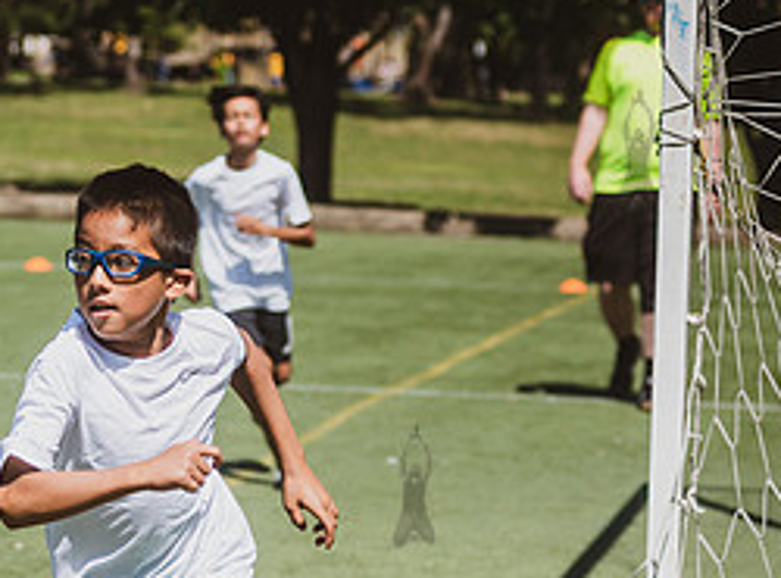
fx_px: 4536
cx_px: 80
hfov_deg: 9.8
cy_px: 662
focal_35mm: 202
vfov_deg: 7.2
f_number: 4
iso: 200
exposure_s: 1/2000
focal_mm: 80
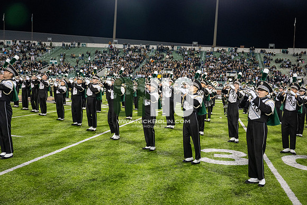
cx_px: 154
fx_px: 341
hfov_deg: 48.4
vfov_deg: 33.4
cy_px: 102
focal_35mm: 40
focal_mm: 40
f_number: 3.2
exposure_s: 1/500
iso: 1250
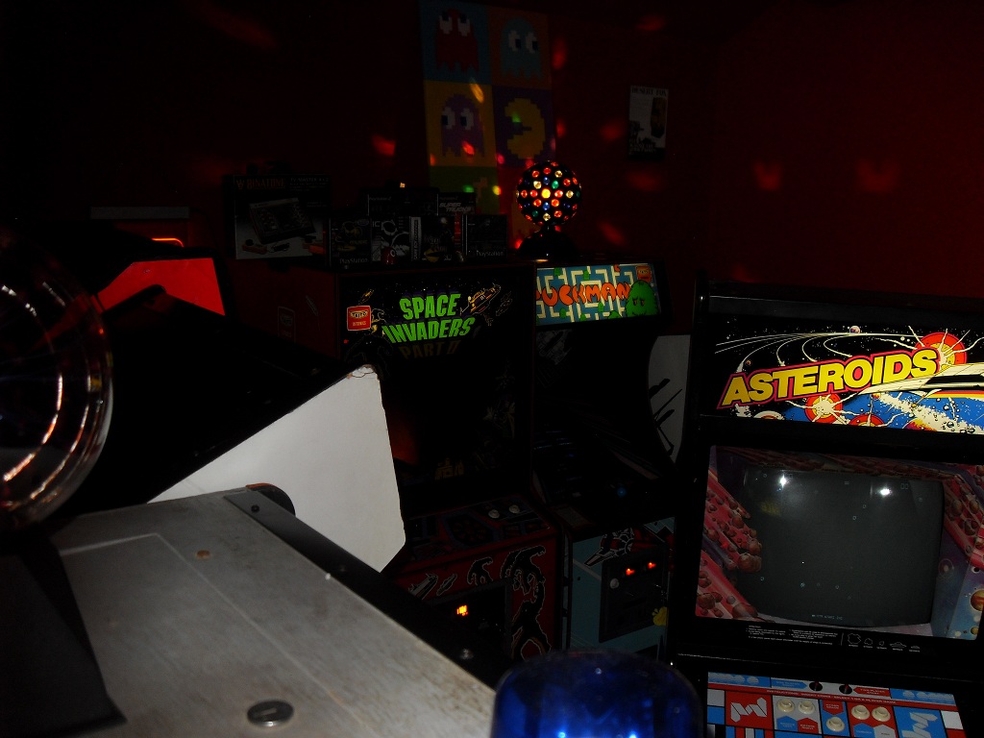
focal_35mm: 34
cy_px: 369
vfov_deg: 41.8
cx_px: 492
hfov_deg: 54.0
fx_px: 966
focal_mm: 6.3
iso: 100
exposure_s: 1/45
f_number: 2.8
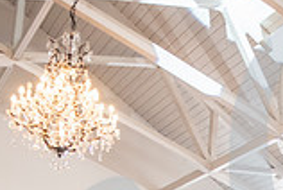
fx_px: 693
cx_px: 296
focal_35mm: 88
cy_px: 336
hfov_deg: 22.1
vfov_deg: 14.0
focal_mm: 24
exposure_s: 1/125
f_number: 2.8
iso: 1600
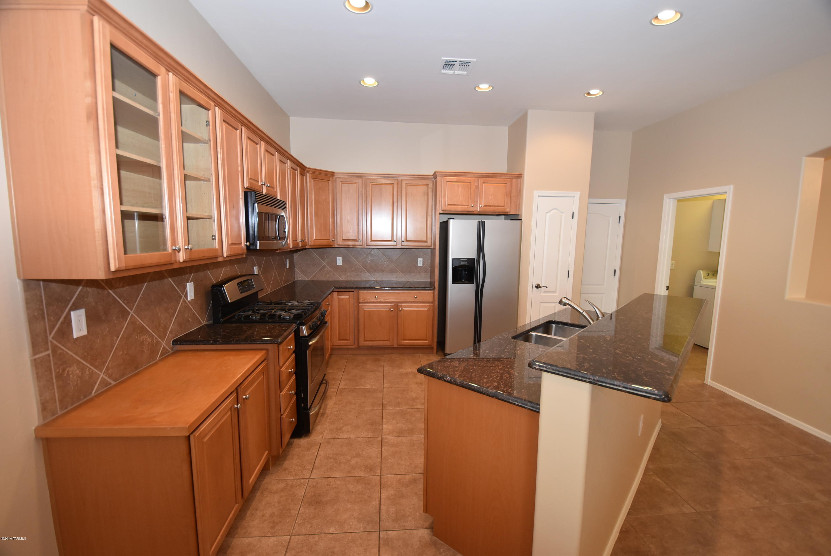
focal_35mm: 15
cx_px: 416
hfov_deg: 100.3
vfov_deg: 77.4
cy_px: 278
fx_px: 347
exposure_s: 1/60
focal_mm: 10
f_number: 3.5
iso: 800
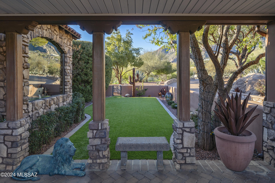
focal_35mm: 20
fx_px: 153
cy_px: 92
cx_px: 138
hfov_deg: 84.0
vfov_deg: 61.9
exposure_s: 1/60
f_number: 9
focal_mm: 20
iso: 100
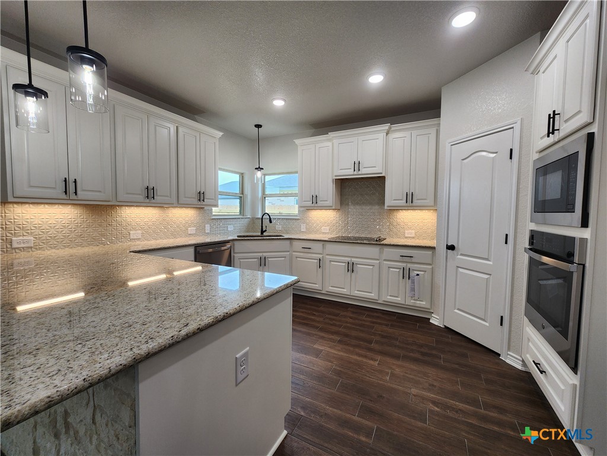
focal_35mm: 13
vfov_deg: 89.9
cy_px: 228
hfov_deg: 106.2
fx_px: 228
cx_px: 304
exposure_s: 1/60
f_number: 2.2
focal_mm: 2.2
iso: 80
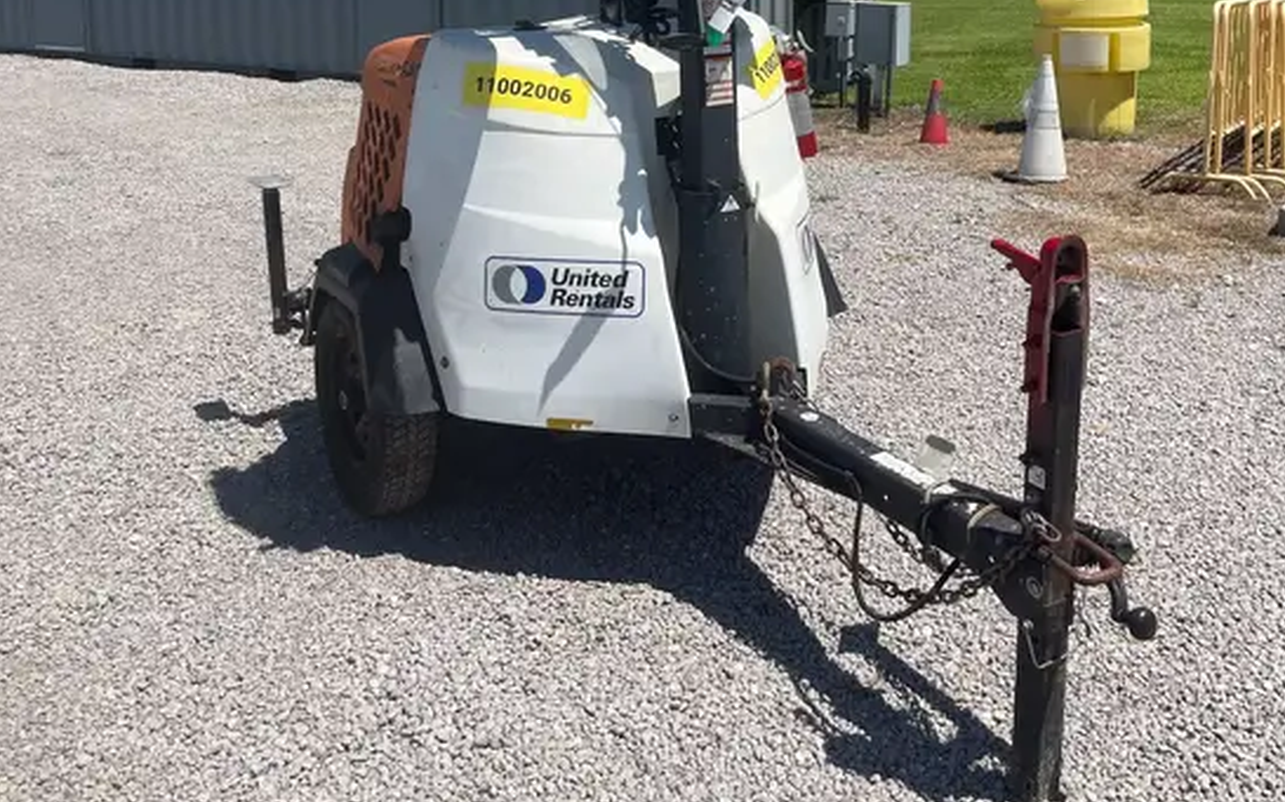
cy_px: 39
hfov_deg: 52.8
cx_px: 645
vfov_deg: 32.2
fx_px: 1295
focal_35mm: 37
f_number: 1.6
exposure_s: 1/4484
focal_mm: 5.1
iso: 50
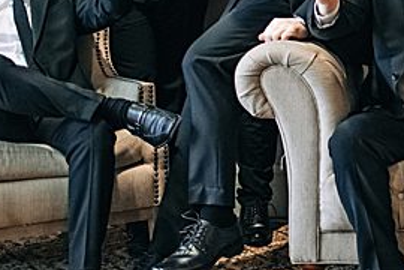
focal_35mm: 122
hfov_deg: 15.5
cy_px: -91
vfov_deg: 10.9
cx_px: 610
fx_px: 1369
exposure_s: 1/125
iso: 1000
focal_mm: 35
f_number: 1.8
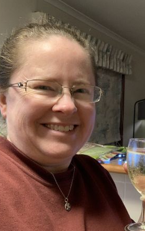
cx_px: 133
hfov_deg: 27.0
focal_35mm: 46
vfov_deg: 43.5
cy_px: 117
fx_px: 290
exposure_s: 1/40
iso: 320
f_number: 2.2
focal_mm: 2.87
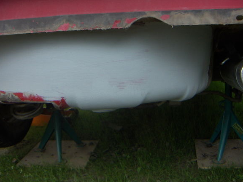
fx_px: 281
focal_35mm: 40
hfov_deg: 46.8
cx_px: 117
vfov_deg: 36.0
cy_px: 89
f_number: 2.8
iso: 50
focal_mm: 4.7
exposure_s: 1/125
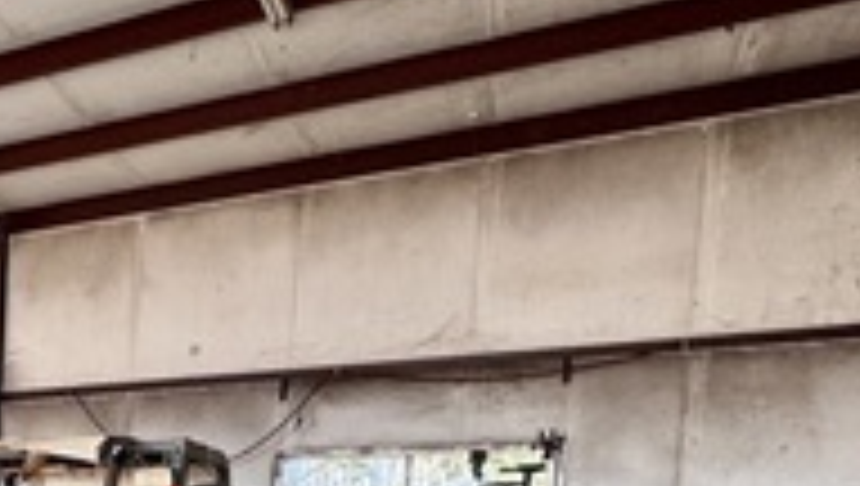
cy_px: 657
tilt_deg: -5.6
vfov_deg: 21.1
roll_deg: -0.4
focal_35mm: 51
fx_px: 1164
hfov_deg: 28.6
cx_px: -387
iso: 125
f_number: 2.2
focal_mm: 2.22
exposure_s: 1/99
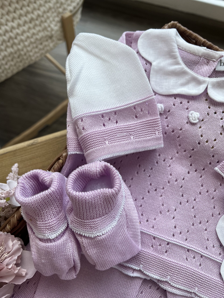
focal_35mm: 26
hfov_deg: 53.1
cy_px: 149
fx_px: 224
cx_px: 112
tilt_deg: -75.8
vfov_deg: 67.3
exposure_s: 1/521
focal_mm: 5.7
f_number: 1.5
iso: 50
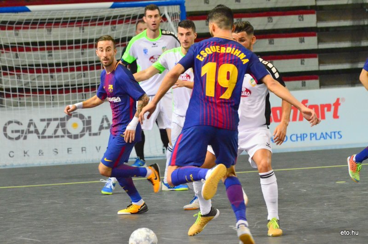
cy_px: 122
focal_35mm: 315
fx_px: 3214
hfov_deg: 6.6
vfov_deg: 4.3
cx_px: 184
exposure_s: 1/500
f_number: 6.3
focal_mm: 210
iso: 6400
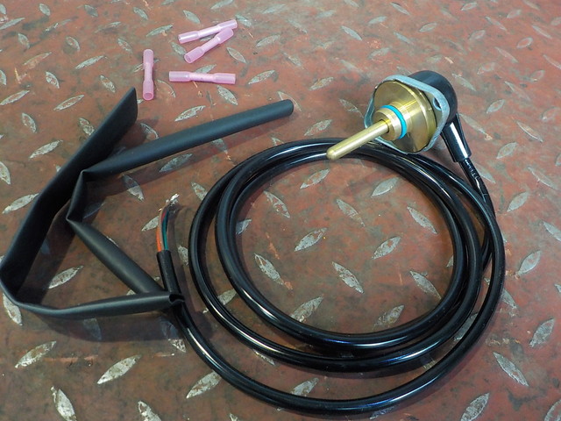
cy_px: 210
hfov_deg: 60.0
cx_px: 280
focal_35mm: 30
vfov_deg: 46.8
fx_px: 486
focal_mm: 4.1
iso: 400
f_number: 3.3
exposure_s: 1/30
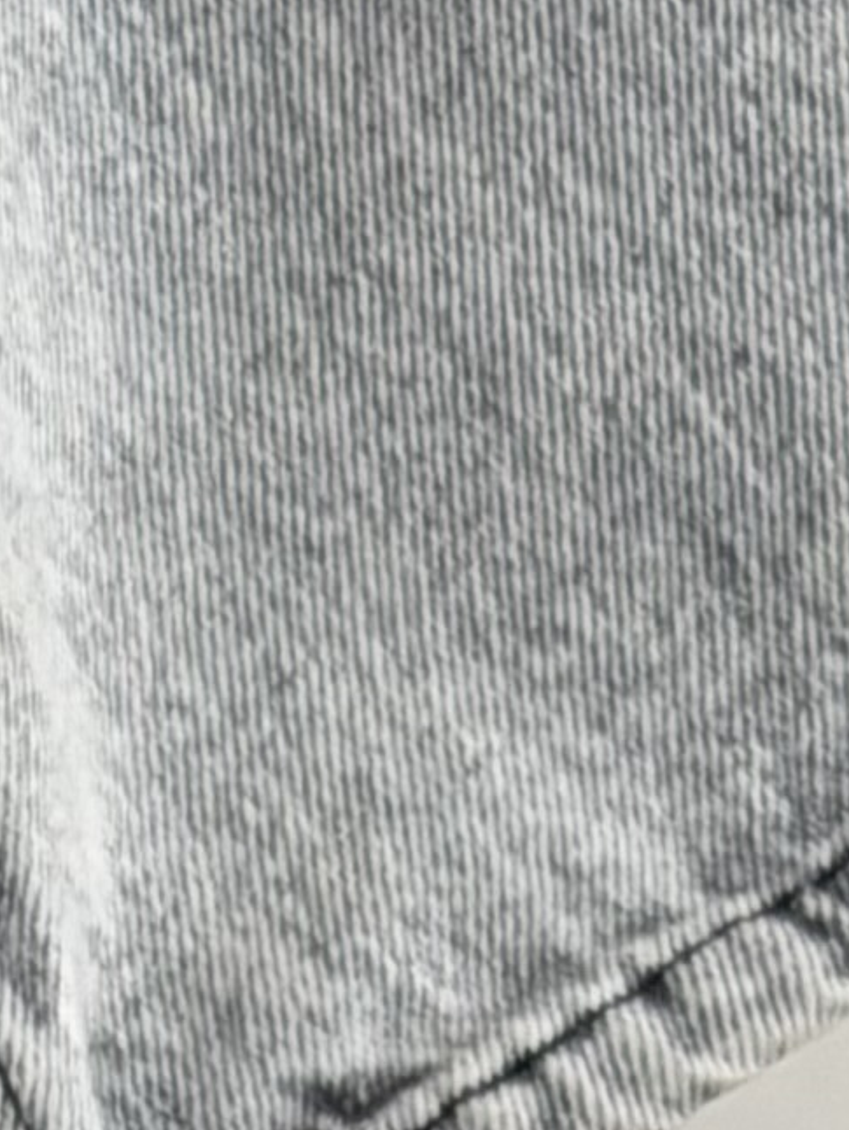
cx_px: 340
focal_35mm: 293
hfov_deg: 5.1
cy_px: 3015
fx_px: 9575
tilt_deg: -33.8
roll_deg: -20.4
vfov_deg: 6.3
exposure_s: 1/364
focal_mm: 6.76
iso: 64
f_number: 1.78
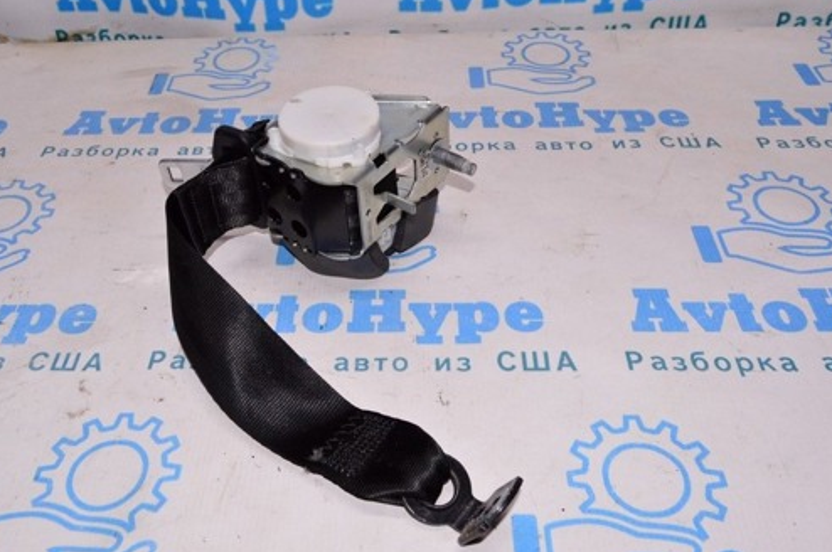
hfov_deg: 54.3
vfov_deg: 37.7
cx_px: 365
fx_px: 808
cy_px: 243
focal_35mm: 35
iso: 1600
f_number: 8
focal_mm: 18
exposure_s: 1/200
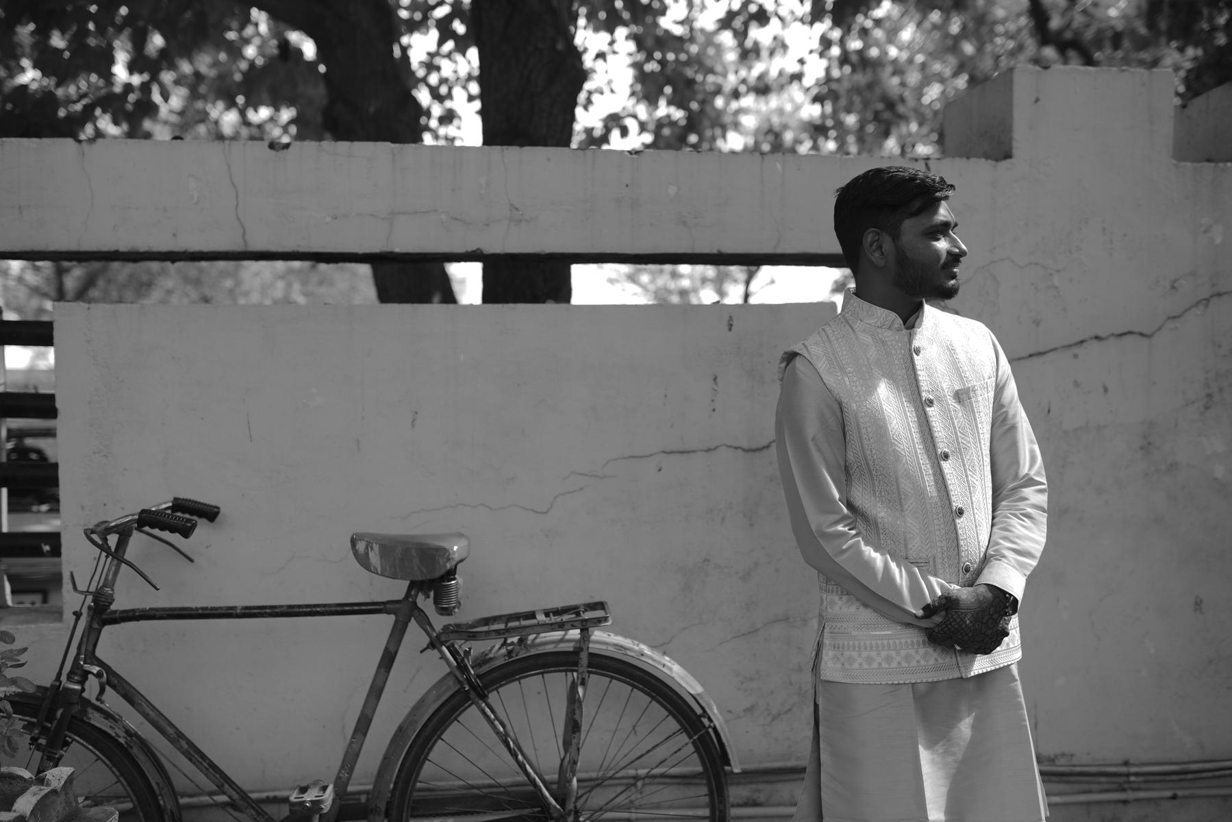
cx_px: 616
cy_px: 411
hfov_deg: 54.4
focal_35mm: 35
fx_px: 1198
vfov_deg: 37.9
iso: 50
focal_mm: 35
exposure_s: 1/320
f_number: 2.2
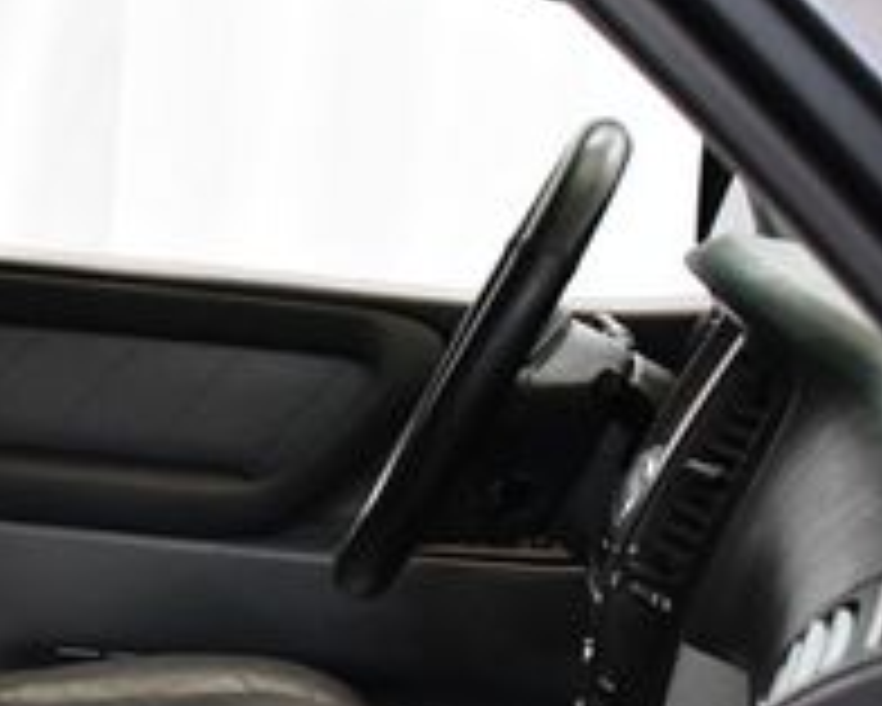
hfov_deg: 16.2
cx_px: -369
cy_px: 544
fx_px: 2873
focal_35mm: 110
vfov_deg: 14.0
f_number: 3.8
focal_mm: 24
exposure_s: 1/125
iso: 2800
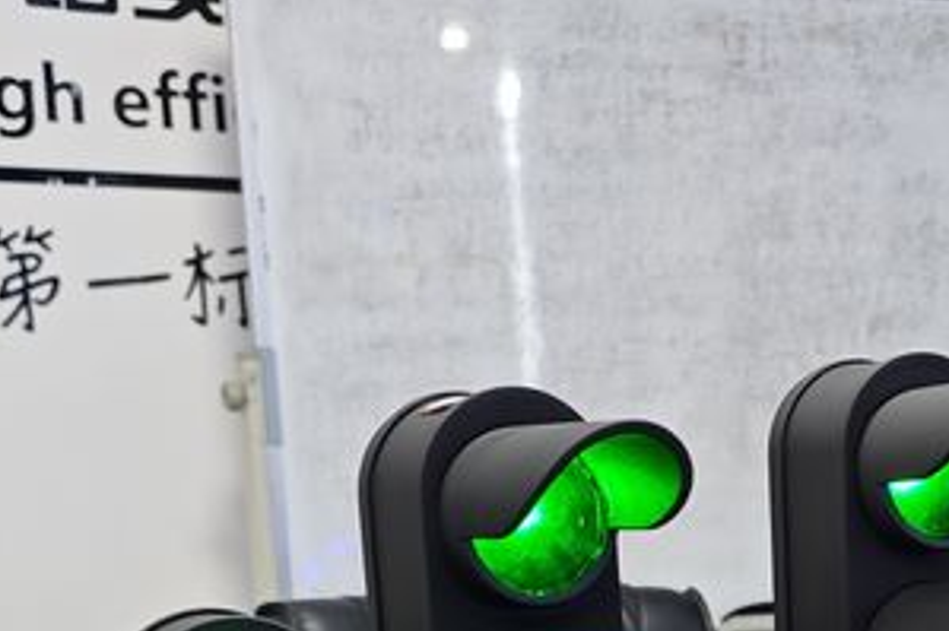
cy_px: 961
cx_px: 851
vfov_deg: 15.3
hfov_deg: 24.1
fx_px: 2160
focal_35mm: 82
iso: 250
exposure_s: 1/50
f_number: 1.9
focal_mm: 8.7
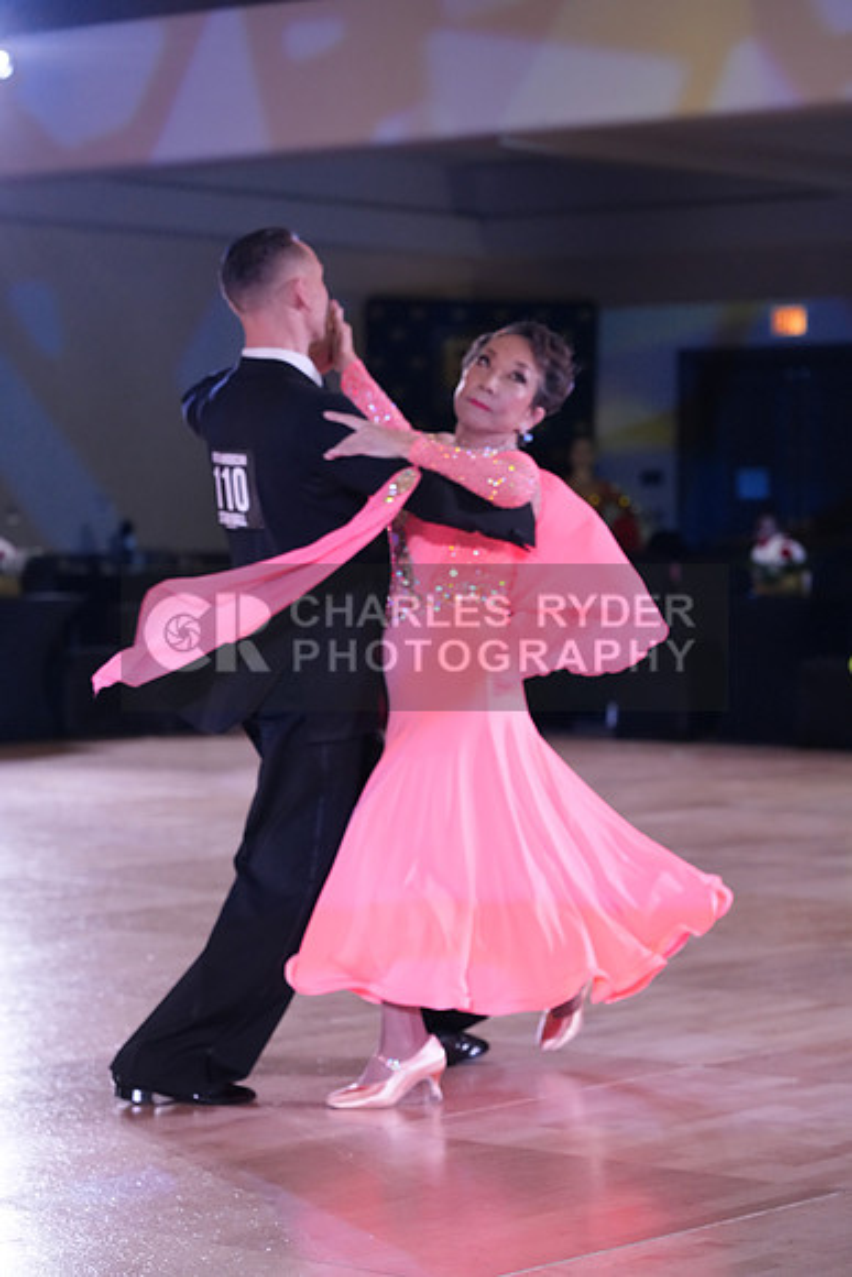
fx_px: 3548
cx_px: 426
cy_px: 638
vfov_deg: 20.4
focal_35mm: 100
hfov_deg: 13.7
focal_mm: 100
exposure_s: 1/250
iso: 3200
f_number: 5
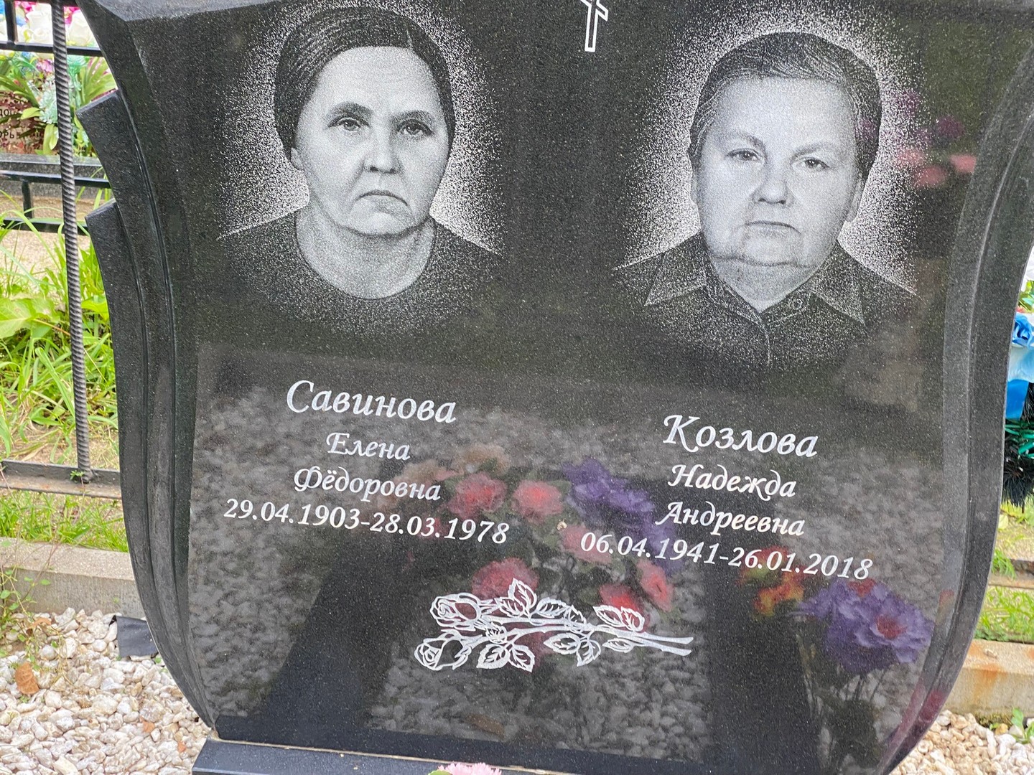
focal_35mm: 52
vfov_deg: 28.0
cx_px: 517
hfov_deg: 36.8
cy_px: 388
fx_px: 1553
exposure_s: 1/122
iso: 32
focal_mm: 6
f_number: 2
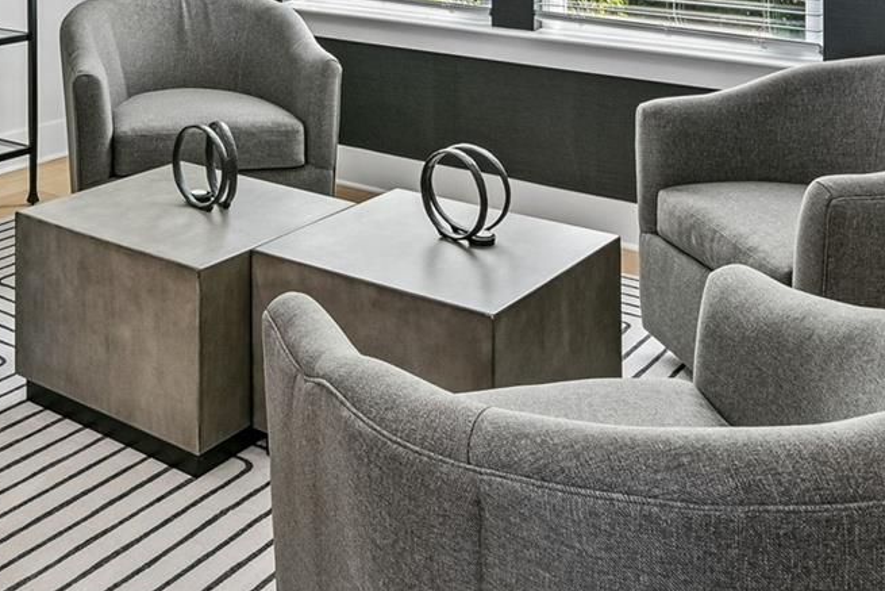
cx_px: 239
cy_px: -162
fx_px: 1229
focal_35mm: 50
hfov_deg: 38.7
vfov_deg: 24.0
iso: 160
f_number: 8
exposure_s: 1/15
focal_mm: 16
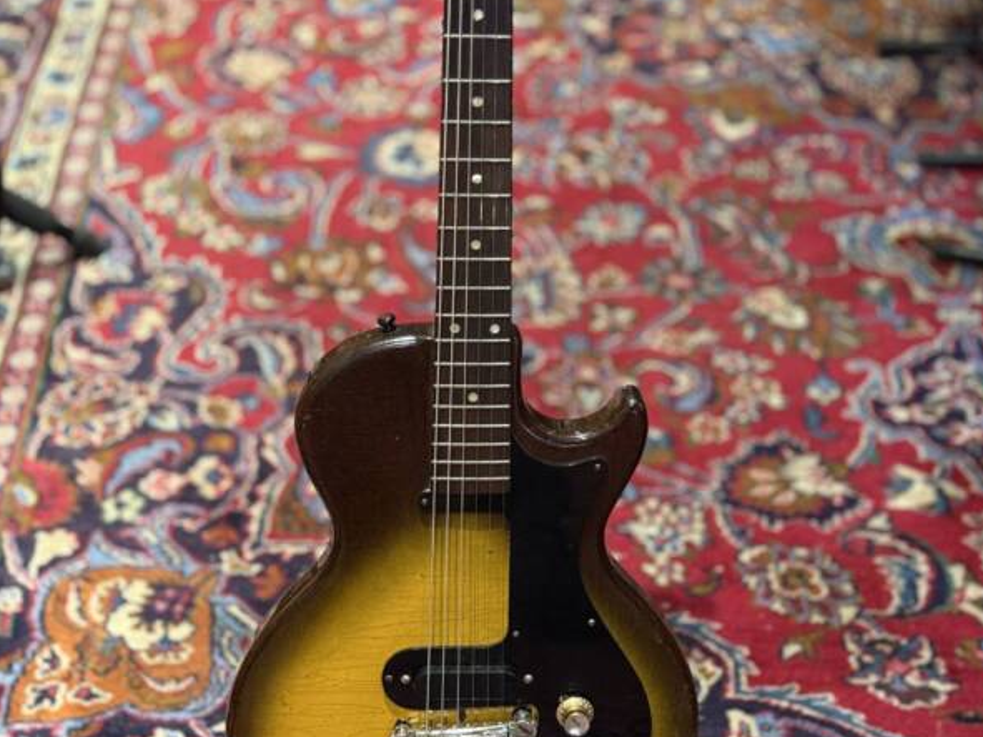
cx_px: 496
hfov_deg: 29.8
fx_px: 1845
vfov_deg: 22.5
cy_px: 251
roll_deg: -2.4
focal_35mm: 65
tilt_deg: -35.9
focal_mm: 6.76
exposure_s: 1/40
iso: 400
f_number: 1.78
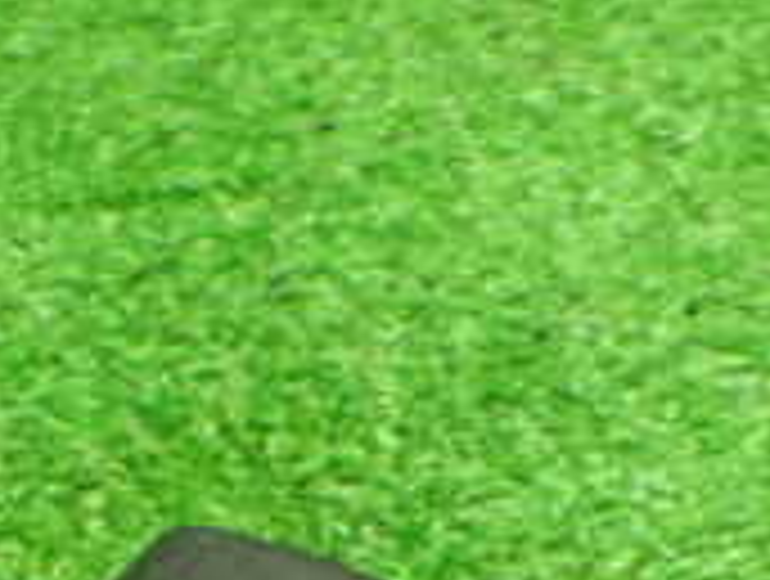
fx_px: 2341
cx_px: 180
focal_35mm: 105
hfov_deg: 18.5
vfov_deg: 13.0
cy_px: 998
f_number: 2.3
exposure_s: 1/125
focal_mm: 5.4
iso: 800
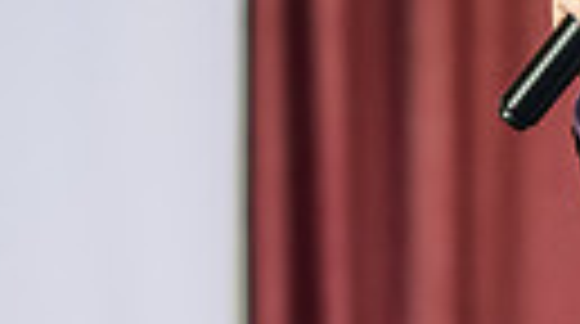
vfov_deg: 1.5
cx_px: 782
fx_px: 12311
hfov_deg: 2.7
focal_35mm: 802
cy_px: -2
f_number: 3.2
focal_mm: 170
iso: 1600
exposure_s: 1/200
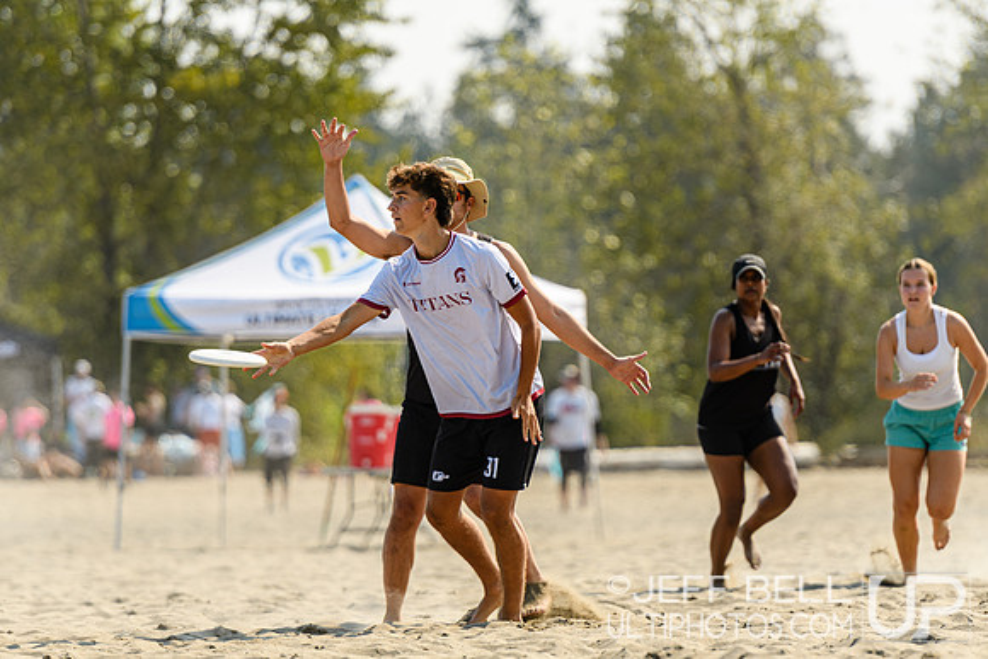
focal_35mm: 300
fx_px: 8235
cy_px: 330
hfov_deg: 6.9
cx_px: 494
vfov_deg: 4.6
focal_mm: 200
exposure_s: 1/1250
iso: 100
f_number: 3.2
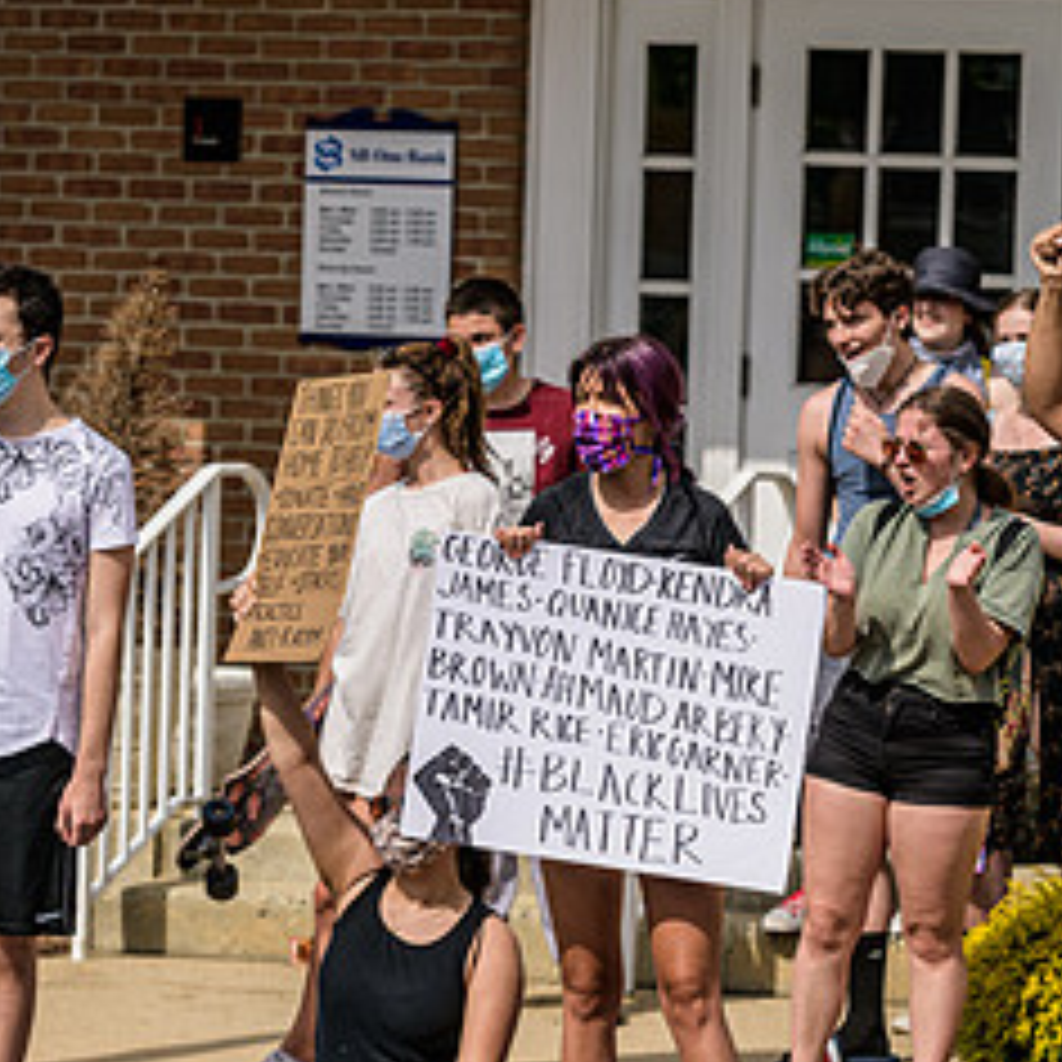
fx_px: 8122
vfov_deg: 7.5
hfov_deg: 7.5
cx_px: 900
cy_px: 565
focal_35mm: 234
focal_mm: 112
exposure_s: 1/6400
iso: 200
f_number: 4
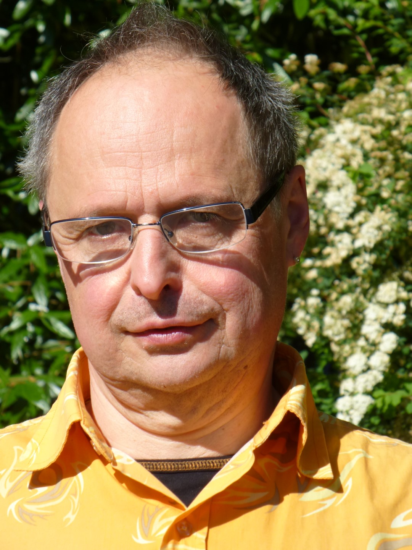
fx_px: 2888
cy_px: 275
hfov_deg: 8.2
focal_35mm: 182
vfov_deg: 10.9
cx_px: 206
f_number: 5.4
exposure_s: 1/400
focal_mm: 32.6
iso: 100
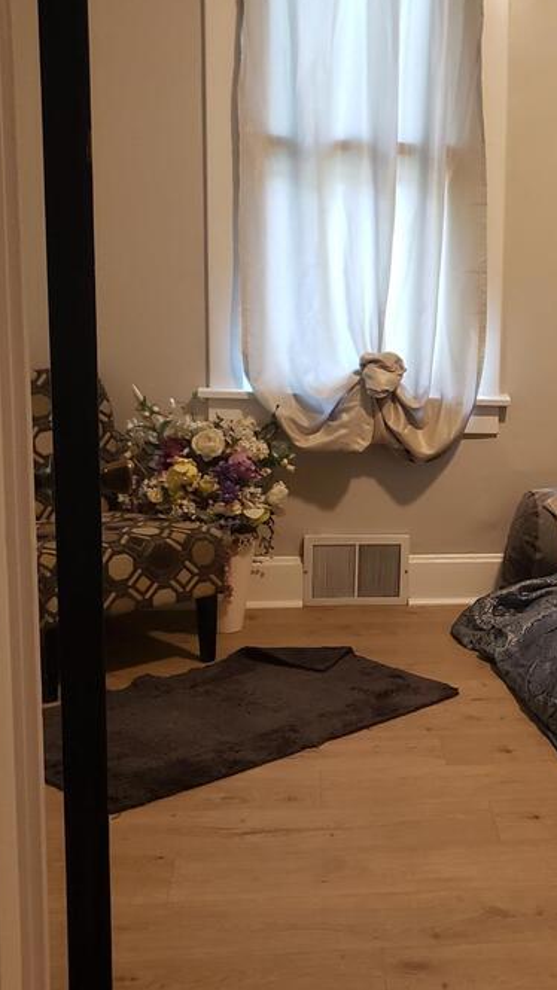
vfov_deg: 44.6
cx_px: 579
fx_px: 1208
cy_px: 462
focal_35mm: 46
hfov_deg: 24.6
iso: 250
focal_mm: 4.3
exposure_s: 1/17
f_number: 1.5
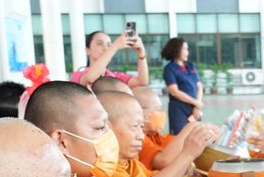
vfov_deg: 10.3
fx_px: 924
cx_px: 321
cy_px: 317
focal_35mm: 126
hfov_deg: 15.6
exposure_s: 1/125
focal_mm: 20
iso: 1600
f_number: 4
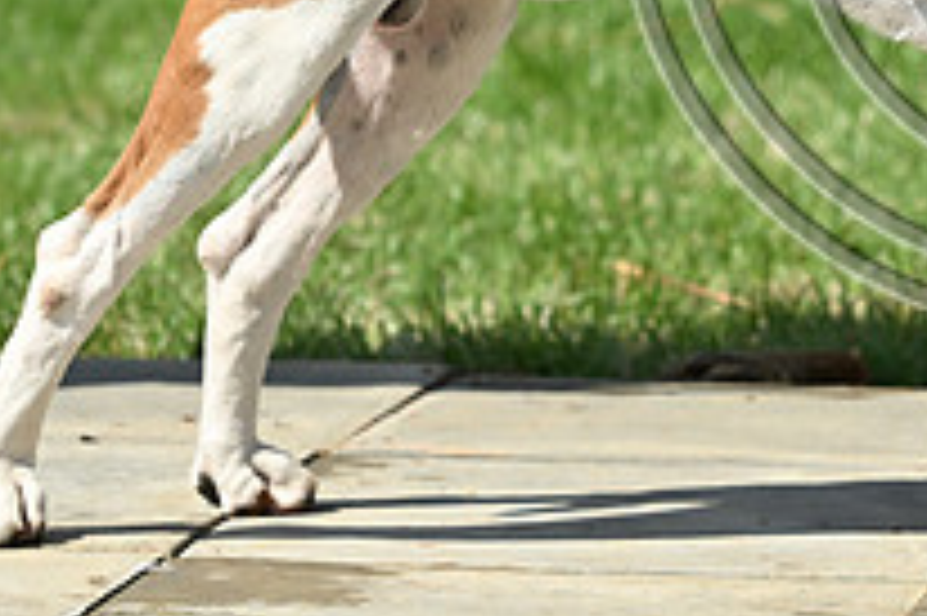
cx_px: 1030
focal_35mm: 344
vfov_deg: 4.0
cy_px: -191
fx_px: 8851
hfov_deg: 6.0
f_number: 4.5
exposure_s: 1/1250
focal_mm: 122
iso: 180
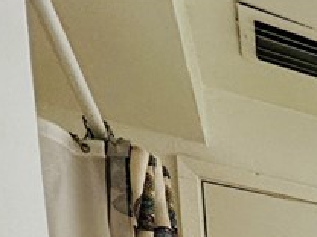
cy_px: 576
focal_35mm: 69
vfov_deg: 14.2
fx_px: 632
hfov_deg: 16.6
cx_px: 703
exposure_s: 1/120
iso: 100
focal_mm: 2.22
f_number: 2.2
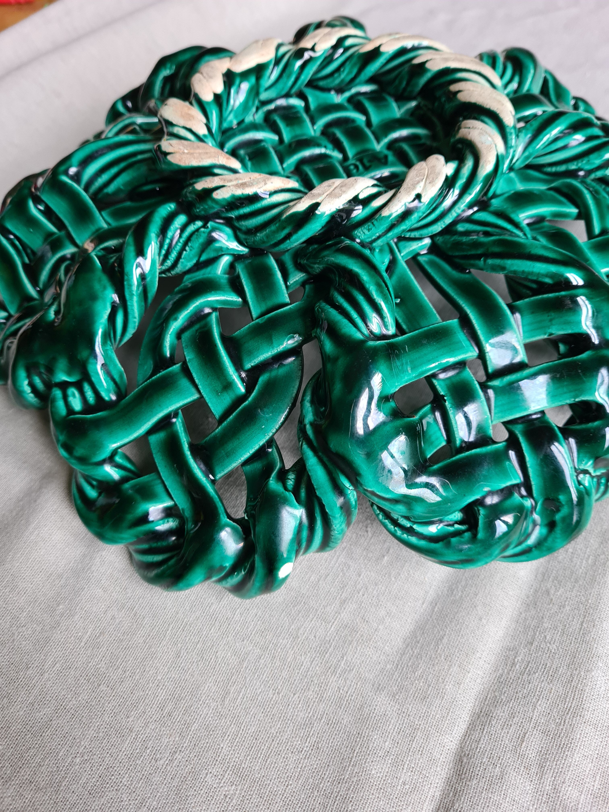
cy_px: 406
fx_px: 610
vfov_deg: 67.3
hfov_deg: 53.1
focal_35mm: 26
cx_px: 304
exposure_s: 1/50
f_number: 1.8
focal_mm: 5.4
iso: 400
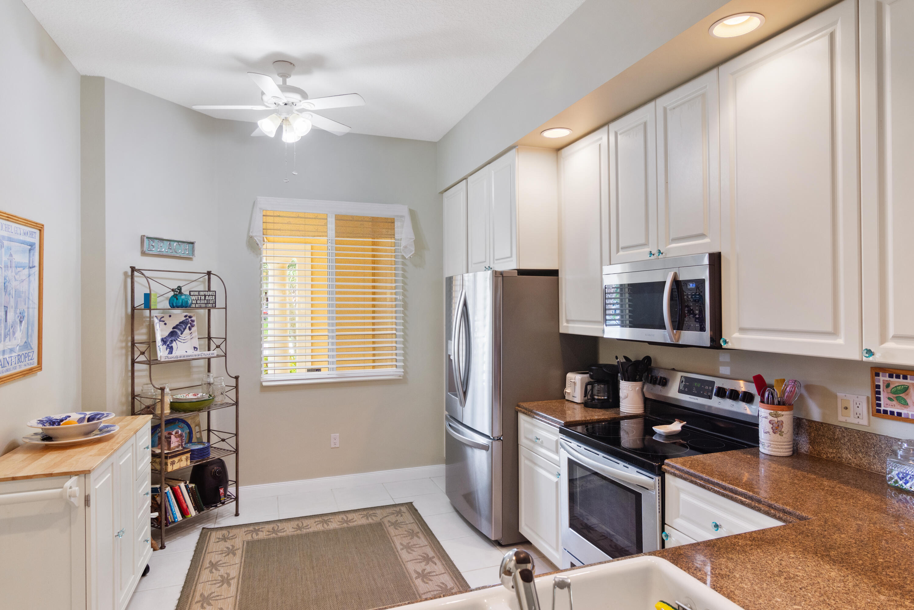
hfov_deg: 85.4
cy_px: 305
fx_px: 495
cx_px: 457
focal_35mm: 20
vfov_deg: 63.2
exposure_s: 1/15
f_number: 6.3
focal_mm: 13
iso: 320
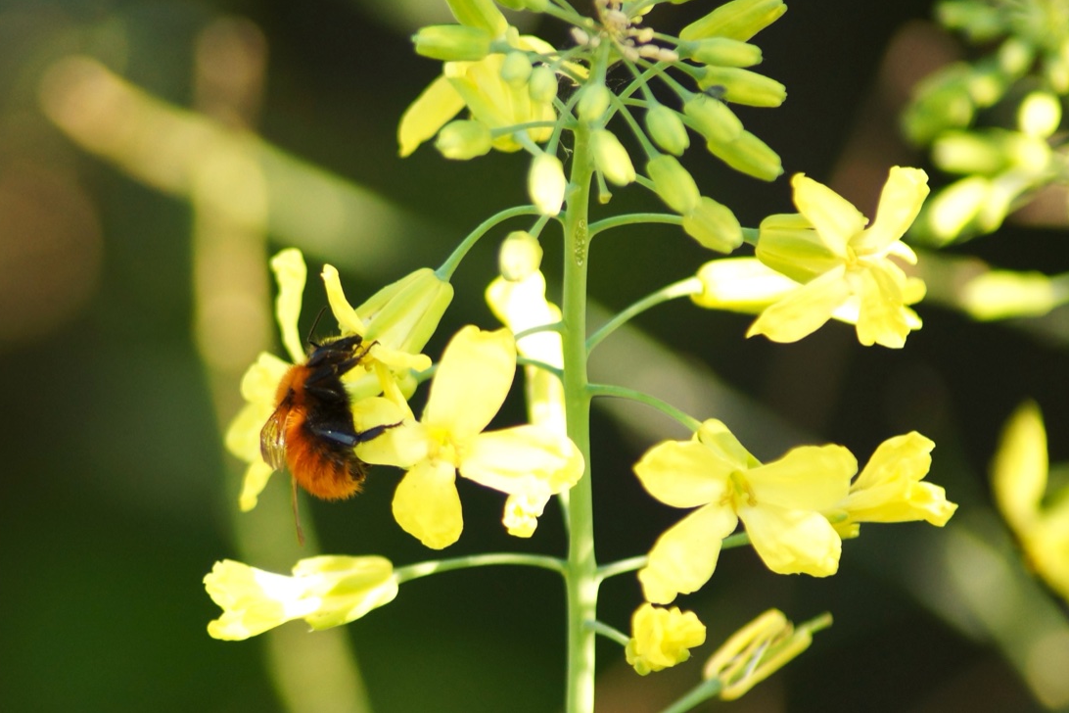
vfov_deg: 4.3
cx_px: 535
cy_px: 356
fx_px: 9412
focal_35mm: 317
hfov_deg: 6.5
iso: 400
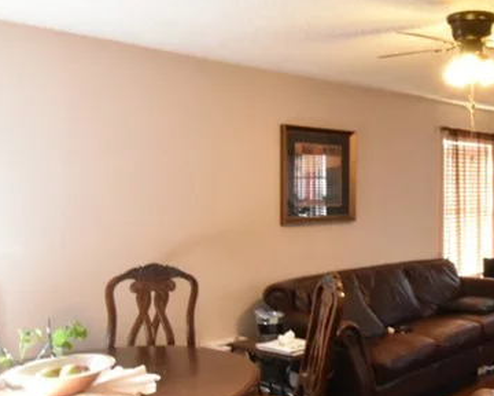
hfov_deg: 42.5
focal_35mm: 40
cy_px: 179
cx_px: 431
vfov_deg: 37.3
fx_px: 585
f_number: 22
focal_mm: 10
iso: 4000
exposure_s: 1/5
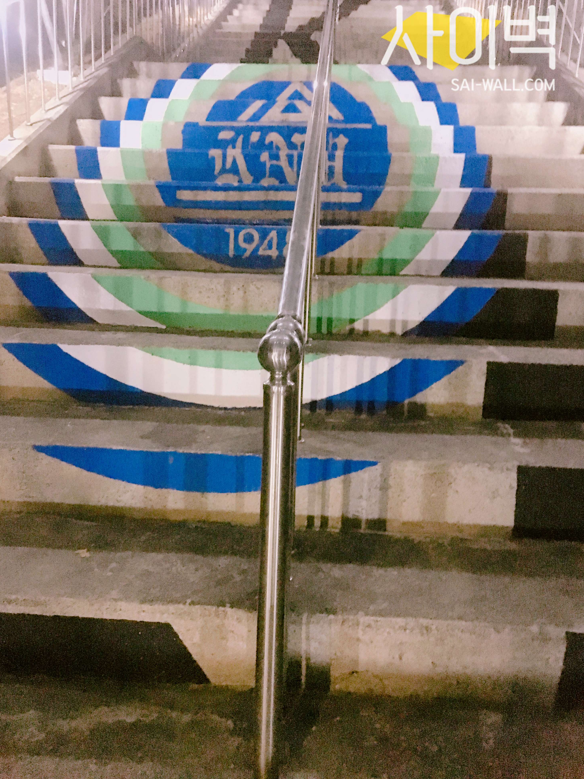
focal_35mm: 30
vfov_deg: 60.0
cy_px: 377
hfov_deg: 46.8
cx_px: 285
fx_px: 675
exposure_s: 1/15
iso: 1600
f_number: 2.2
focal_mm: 4.15
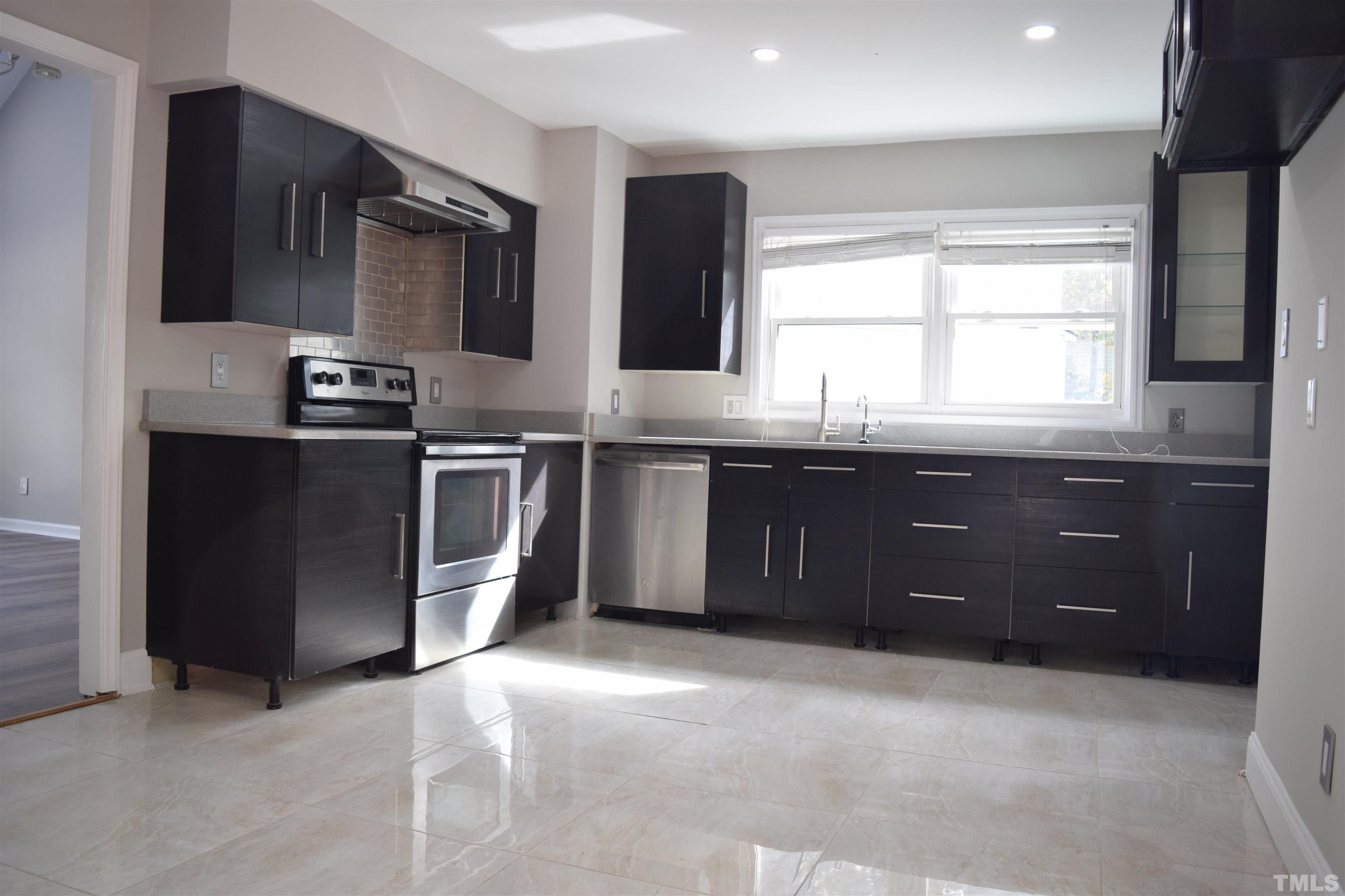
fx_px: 1009
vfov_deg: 47.9
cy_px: 448
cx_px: 672
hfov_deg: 67.4
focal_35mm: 27
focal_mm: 18
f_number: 4.5
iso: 400
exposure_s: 1/60
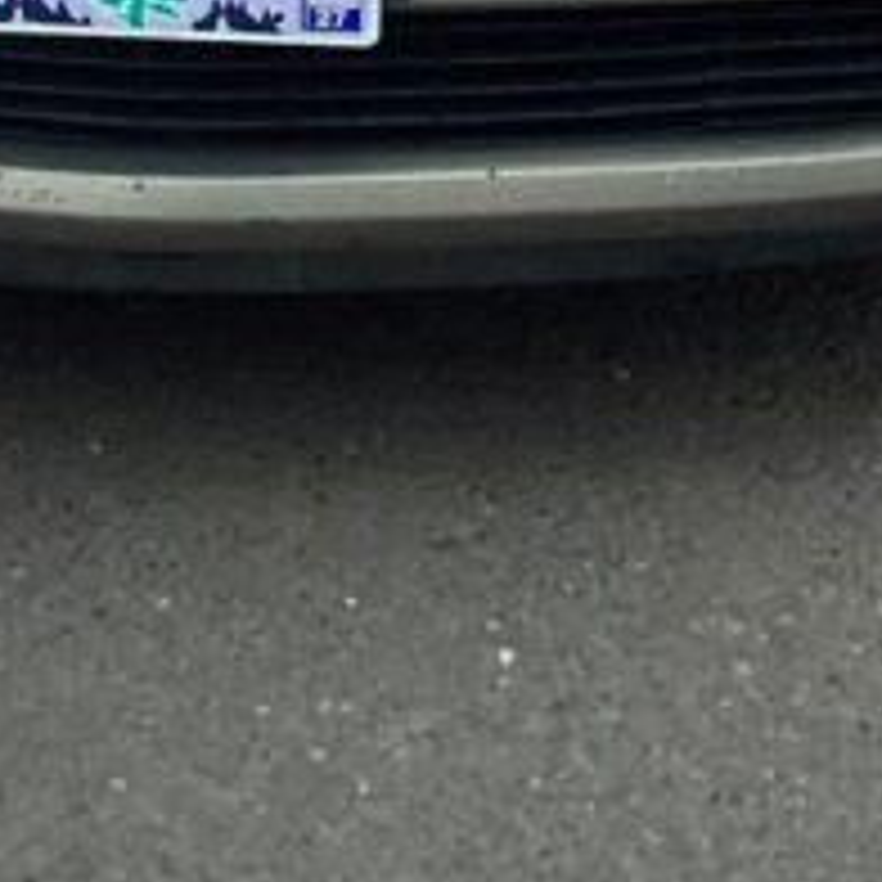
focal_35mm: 143
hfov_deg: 12.2
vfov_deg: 11.3
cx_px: 306
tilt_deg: -14.6
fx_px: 4122
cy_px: -734
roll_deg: -0.9
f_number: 2.4
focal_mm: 3.3
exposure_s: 1/981
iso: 25
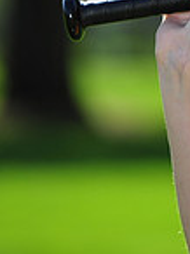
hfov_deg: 2.1
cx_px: 422
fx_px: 5189
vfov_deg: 2.8
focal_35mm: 707
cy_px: -77
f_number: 4.5
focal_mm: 185
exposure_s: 1/1000
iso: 200
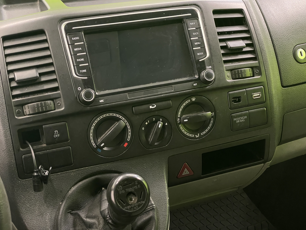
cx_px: 153
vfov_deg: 28.0
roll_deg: -2.1
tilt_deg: -31.5
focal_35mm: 52
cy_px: 115
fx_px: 460
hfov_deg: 36.8
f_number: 2
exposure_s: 1/50
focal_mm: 6
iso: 800
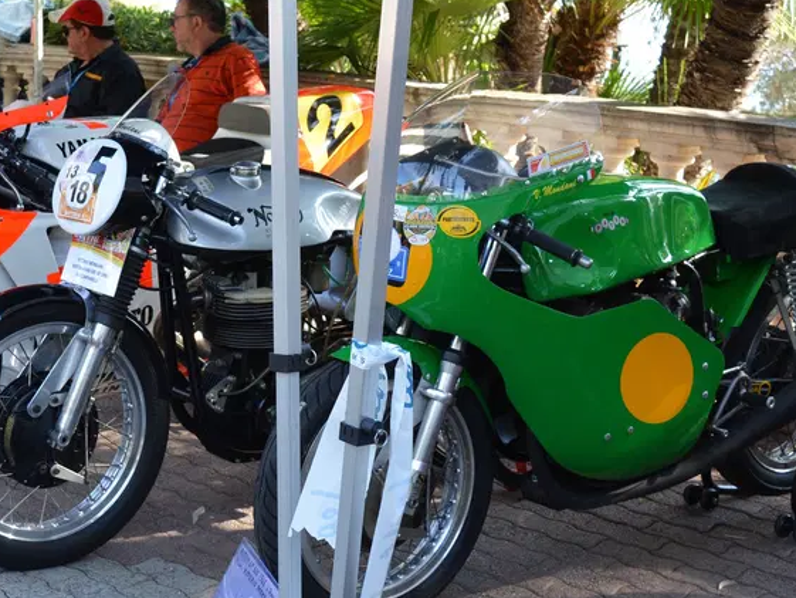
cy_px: 298
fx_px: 1702
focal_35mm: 74
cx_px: 140
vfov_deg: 19.9
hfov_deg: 25.8
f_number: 5.6
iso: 250
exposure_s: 1/125
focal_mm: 24
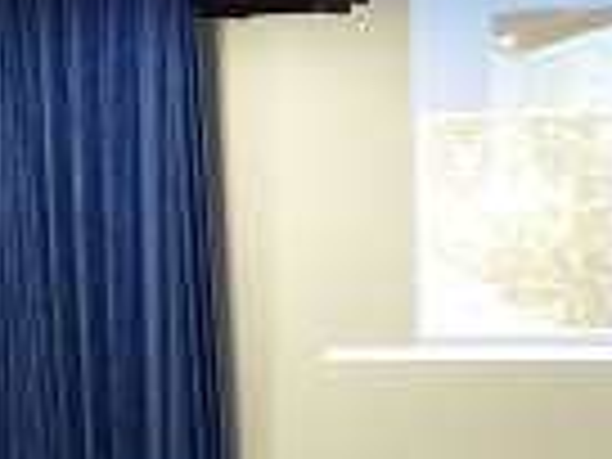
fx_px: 3235
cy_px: 410
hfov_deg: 10.6
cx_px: -166
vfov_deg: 8.1
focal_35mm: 183
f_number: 2.8
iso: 400
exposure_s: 1/15
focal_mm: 5.6
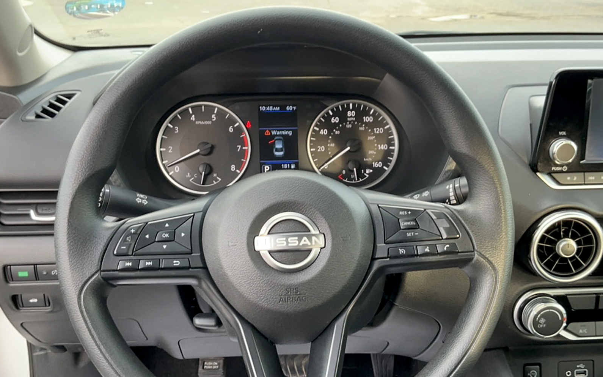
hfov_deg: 59.6
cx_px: 300
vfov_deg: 39.3
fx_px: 526
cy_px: 222
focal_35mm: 32
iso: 50
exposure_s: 1/60
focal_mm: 3
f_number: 1.8
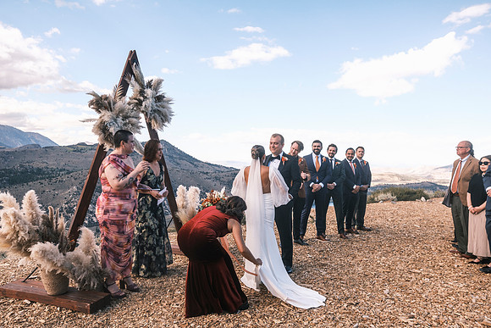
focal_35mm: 27
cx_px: 246
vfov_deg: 48.0
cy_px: 164
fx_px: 368
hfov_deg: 67.4
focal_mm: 18
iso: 400
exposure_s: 1/1900
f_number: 2.8
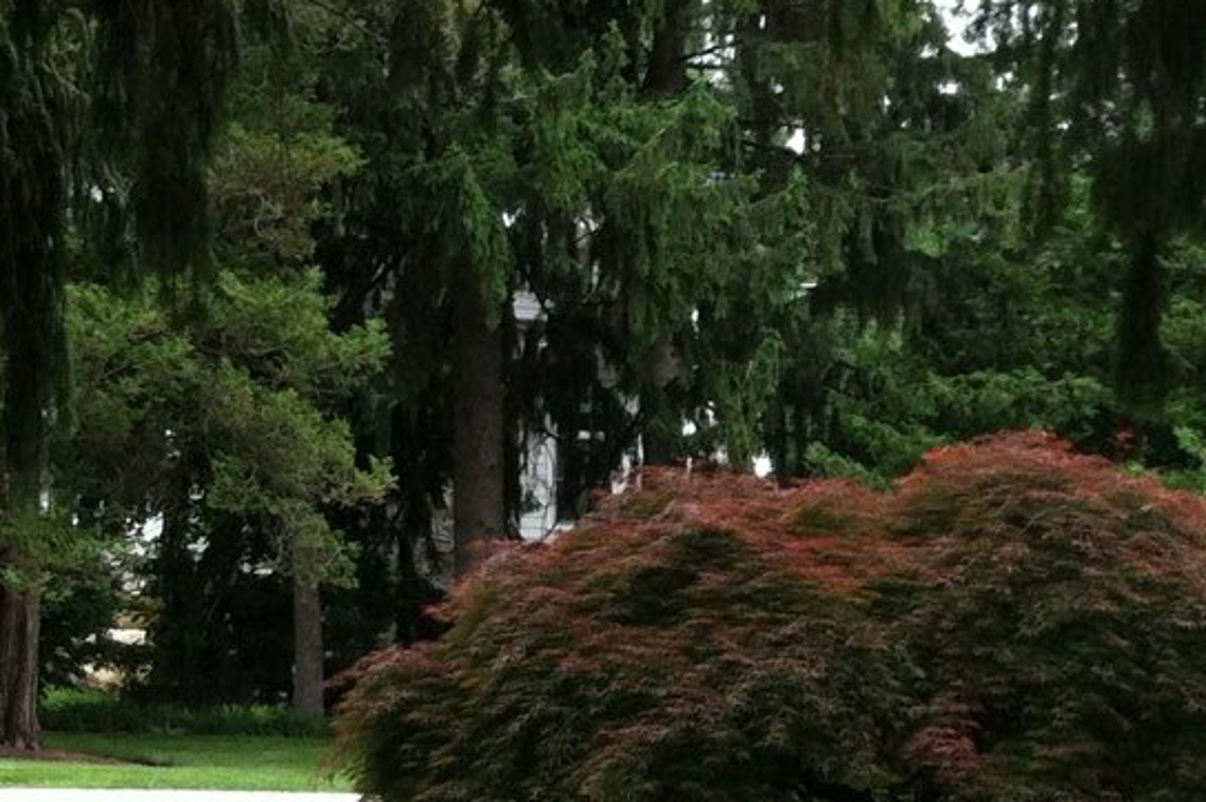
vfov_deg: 12.3
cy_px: 1098
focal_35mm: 107
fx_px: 3582
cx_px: 1100
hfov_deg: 18.8
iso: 80
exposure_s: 1/157
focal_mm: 3.85
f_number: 2.8
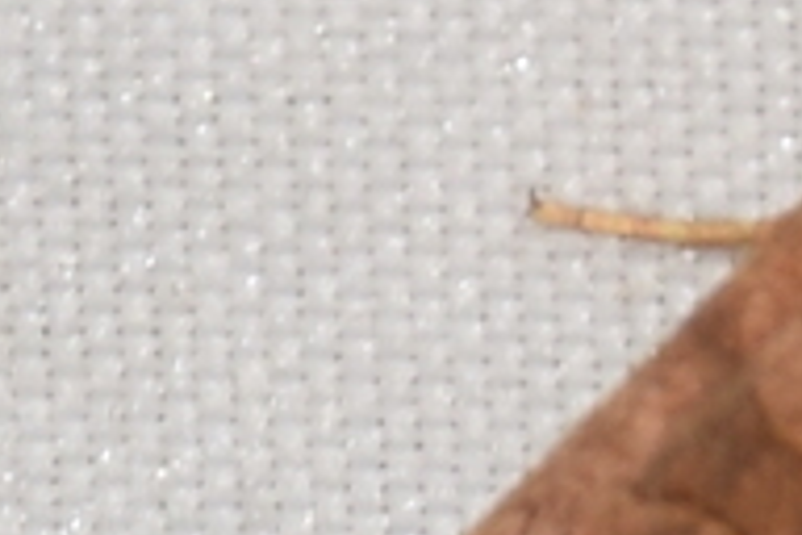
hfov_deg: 2.0
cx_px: 1278
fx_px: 23434
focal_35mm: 1052
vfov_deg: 1.3
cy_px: 334
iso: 100
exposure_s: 1/60
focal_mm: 140
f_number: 13
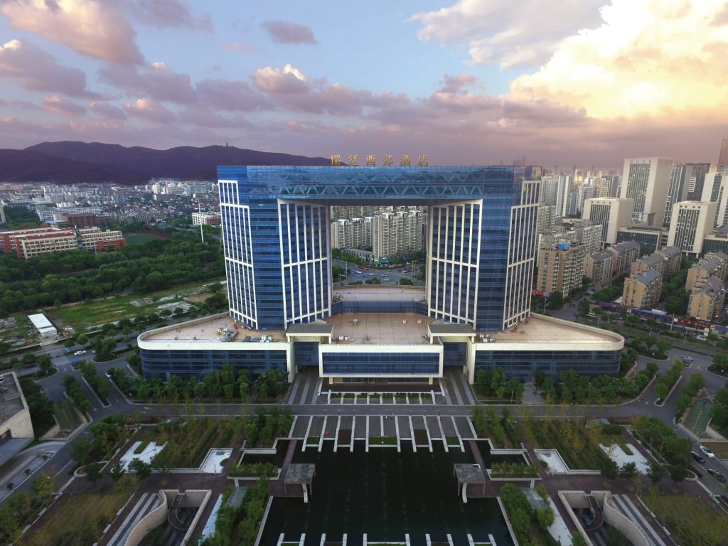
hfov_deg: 81.7
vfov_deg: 66.0
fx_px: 421
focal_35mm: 20
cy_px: 273
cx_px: 364
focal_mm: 3.61
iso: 100
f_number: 2.8
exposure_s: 1/151
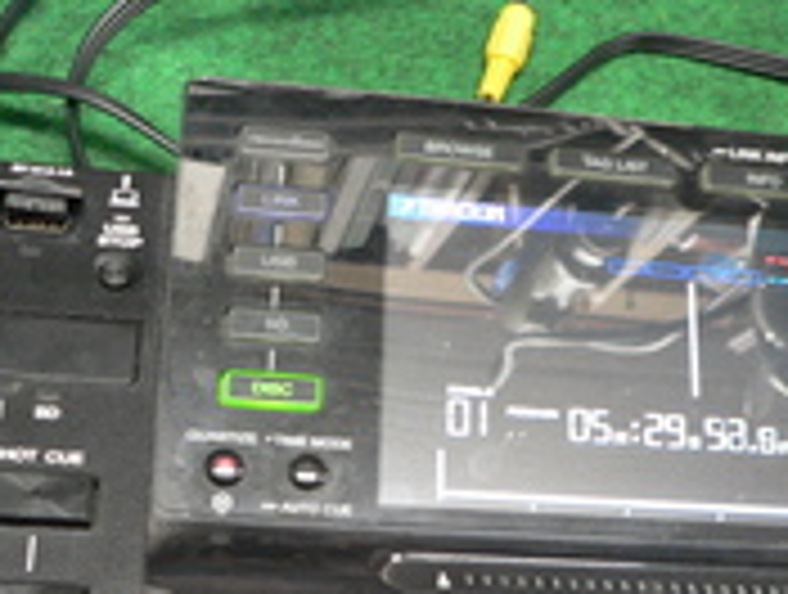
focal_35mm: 78
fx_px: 1779
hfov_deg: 24.5
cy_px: 398
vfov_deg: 18.9
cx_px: 657
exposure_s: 1/8
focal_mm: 6
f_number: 2.8
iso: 200
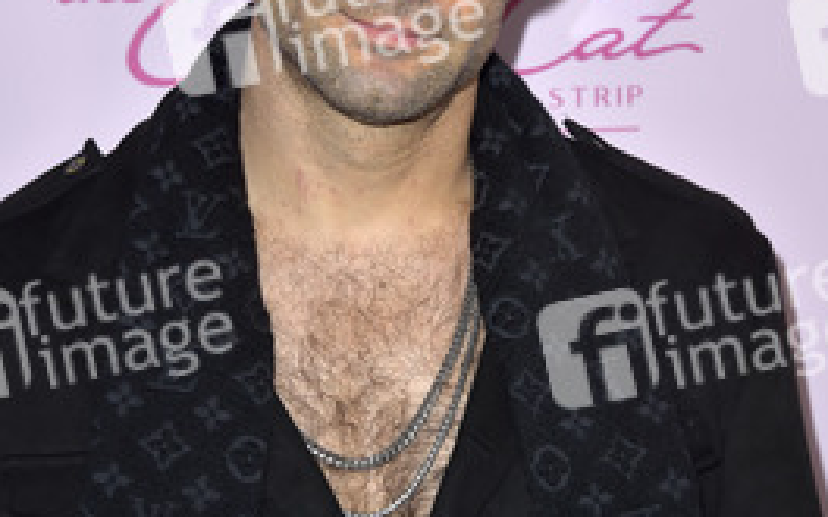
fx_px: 3204
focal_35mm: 142
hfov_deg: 14.7
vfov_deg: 9.2
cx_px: 416
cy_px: 179
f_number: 7.1
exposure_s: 1/250
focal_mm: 92
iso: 200
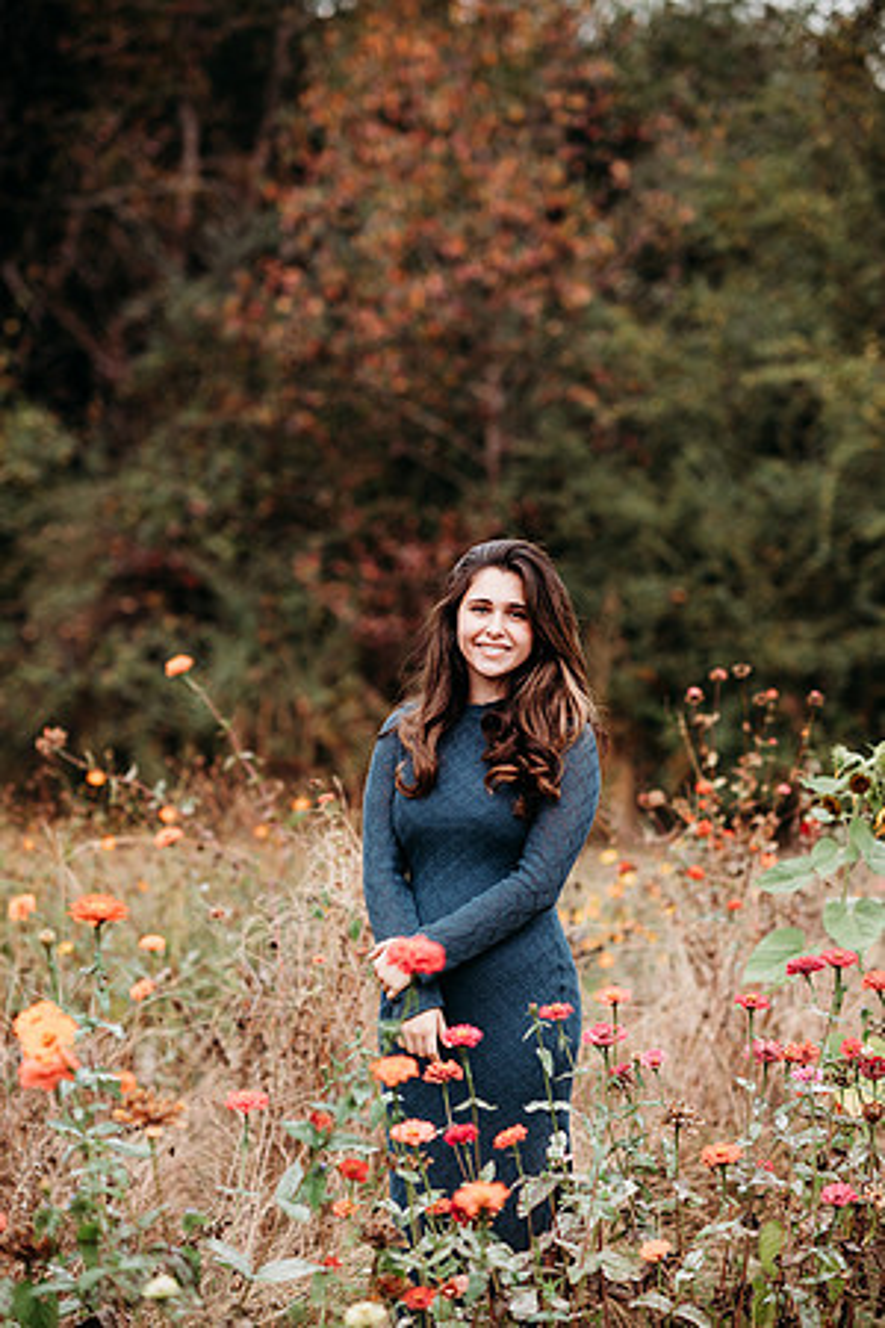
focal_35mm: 85
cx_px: 442
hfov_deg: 16.1
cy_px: 664
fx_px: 3134
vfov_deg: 23.9
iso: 100
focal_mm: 85
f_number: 2.2
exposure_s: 1/500
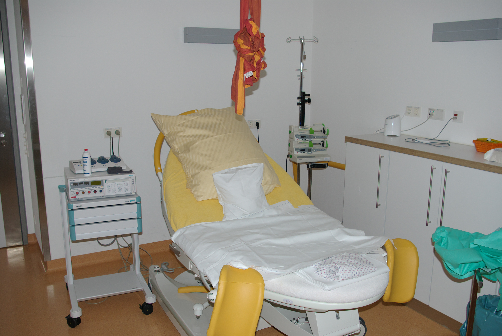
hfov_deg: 55.0
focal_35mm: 34
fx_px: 482
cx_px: 251
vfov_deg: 38.5
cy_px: 168
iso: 400
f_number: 6.7
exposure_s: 1/180
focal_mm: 23
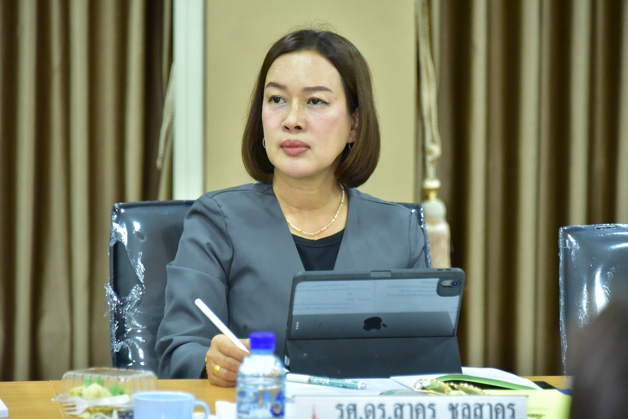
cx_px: 314
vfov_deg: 6.5
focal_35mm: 210
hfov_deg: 9.8
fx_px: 3665
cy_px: 210
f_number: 5.6
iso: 6400
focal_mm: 210
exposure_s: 1/200
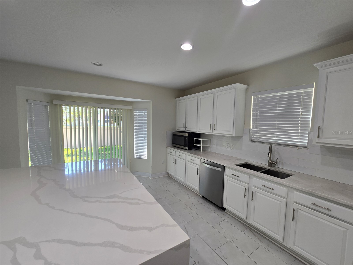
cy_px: 132
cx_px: 176
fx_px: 133
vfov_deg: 89.9
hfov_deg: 106.2
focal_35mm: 13
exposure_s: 1/60
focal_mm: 2.2
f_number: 2.2
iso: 64
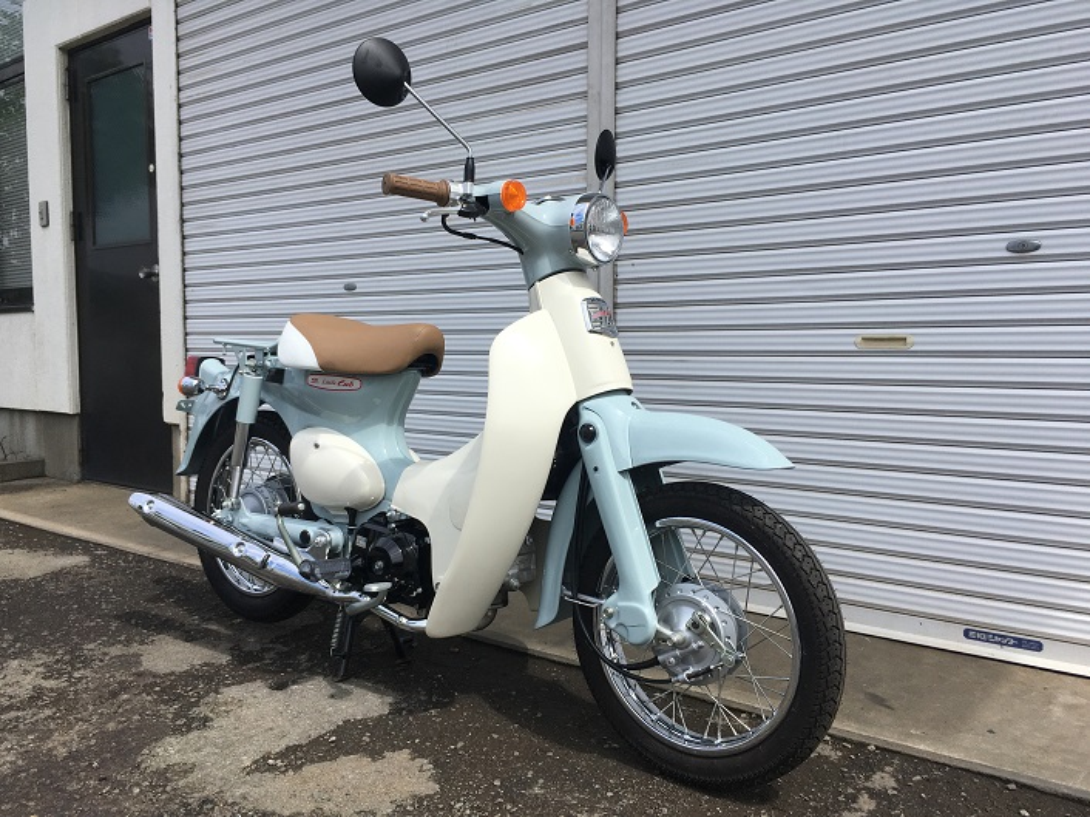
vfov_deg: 48.2
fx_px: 913
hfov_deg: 61.7
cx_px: 545
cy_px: 408
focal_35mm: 29
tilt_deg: -5.1
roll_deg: -0.9
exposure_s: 1/1451
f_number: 2.2
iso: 25
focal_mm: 4.15
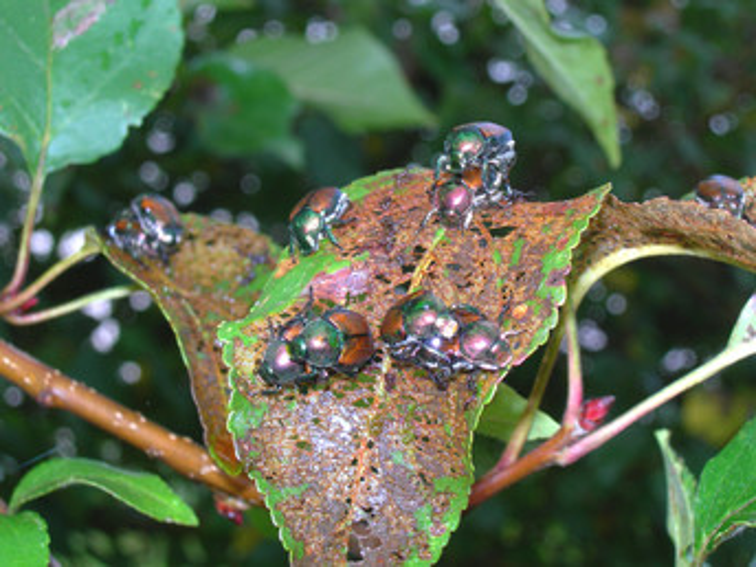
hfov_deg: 23.8
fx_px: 1791
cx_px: 378
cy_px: 284
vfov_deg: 18.0
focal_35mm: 82
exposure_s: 1/60.1
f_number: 6.8
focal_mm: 17
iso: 50
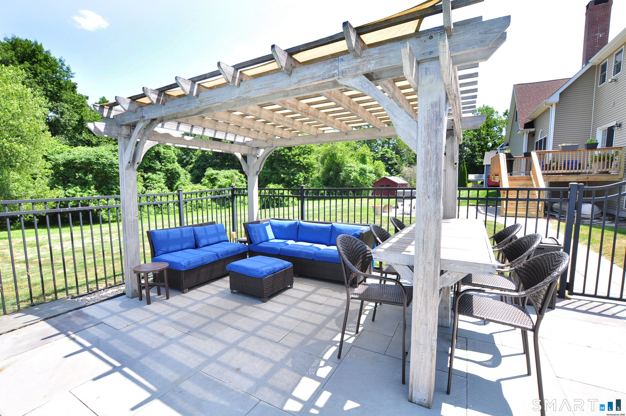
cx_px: 313
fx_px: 261
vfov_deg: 77.2
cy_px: 208
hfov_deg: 100.5
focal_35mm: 15
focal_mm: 10
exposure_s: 1/200
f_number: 8
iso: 400
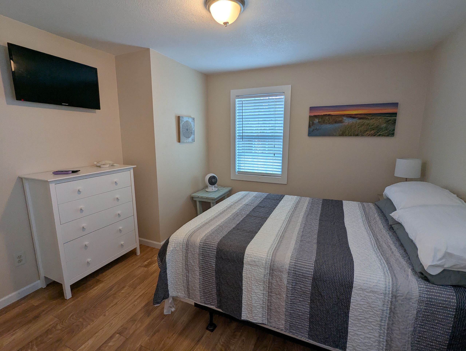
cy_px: 176
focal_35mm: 16
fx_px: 216
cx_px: 233
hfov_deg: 94.4
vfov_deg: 78.2
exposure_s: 1/120
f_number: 2.2
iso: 176
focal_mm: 2.35
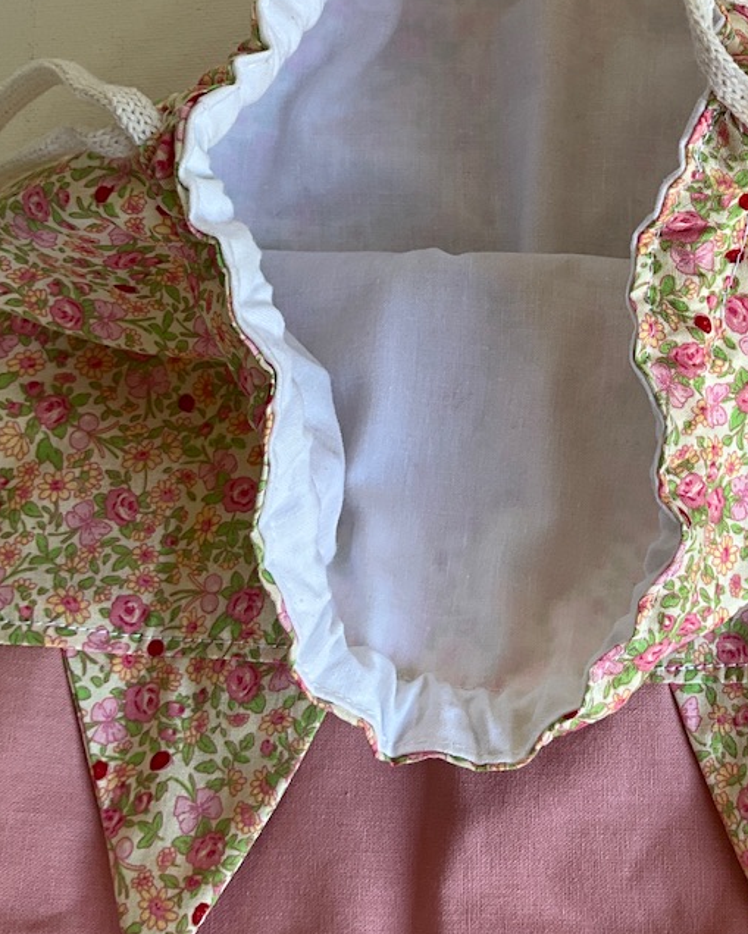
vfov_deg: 32.2
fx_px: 1577
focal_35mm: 57
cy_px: 192
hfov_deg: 26.0
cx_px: 650
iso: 20
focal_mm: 3
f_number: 1.8
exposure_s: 1/100
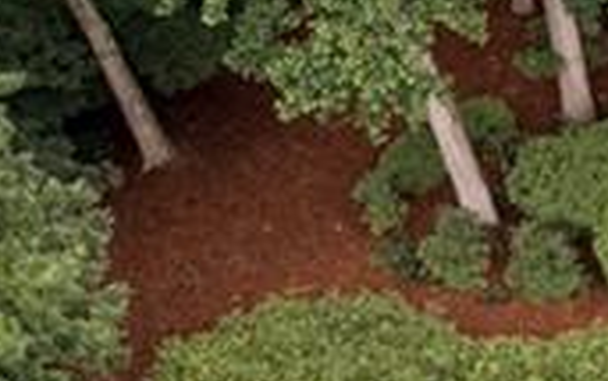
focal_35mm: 171
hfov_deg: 10.7
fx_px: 2834
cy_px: 276
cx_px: 1394
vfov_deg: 7.7
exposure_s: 1/160
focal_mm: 10.26
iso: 100
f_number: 4.5
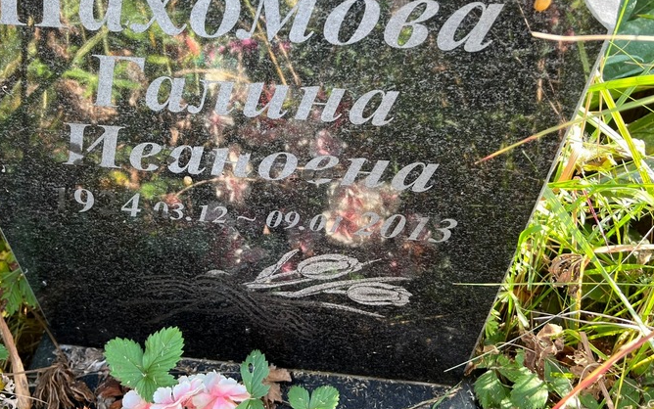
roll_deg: +4.6
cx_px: 270
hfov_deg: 57.8
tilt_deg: -44.4
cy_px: 142
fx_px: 588
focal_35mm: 33
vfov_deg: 38.0
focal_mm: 5.7
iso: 50
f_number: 1.5
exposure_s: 1/121
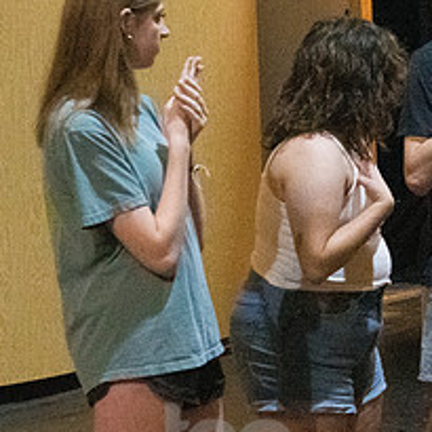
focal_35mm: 224
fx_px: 3163
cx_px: 527
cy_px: 183
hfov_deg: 7.7
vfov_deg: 7.8
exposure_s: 1/400
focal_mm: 62
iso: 25600
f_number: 5.6
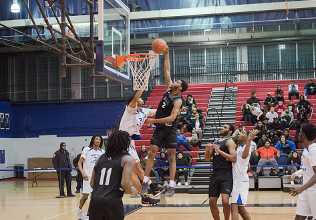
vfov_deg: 19.2
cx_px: 127
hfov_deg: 27.3
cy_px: 137
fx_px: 650
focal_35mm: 73
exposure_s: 1/500
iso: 4000
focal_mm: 50
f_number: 3.5
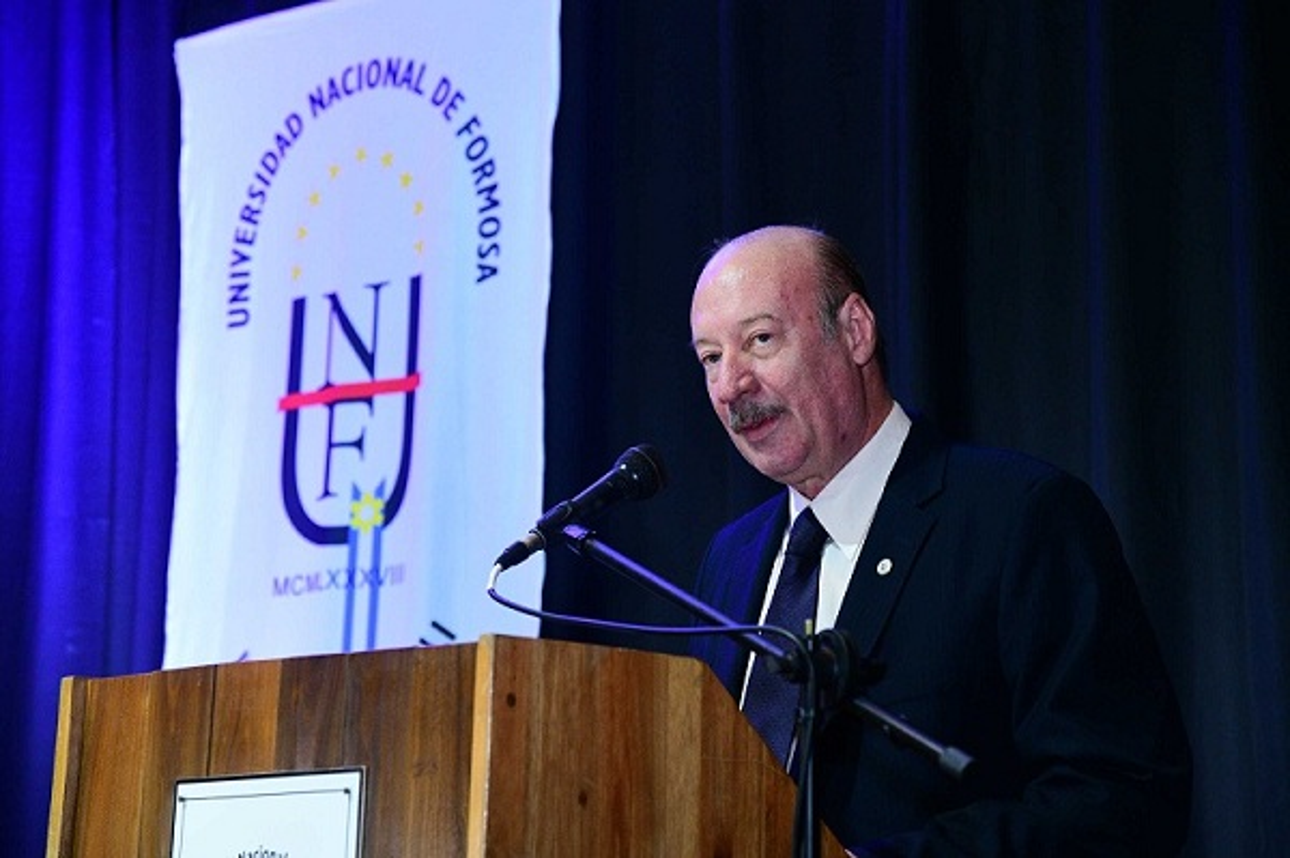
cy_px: 429
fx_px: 3043
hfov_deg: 23.9
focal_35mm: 85
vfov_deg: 16.0
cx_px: 645
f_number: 5
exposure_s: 1/60
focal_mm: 85
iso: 4000
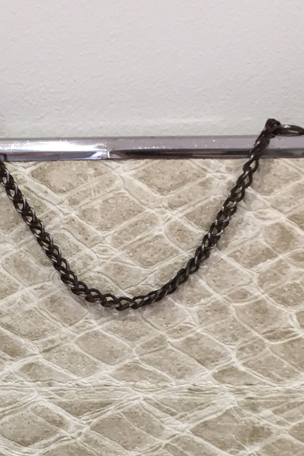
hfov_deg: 17.4
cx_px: 97
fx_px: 988
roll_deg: +0.6
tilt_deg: -26.4
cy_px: 499
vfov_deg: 24.3
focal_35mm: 78
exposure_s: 1/33
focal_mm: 4.15
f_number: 2.2
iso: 64
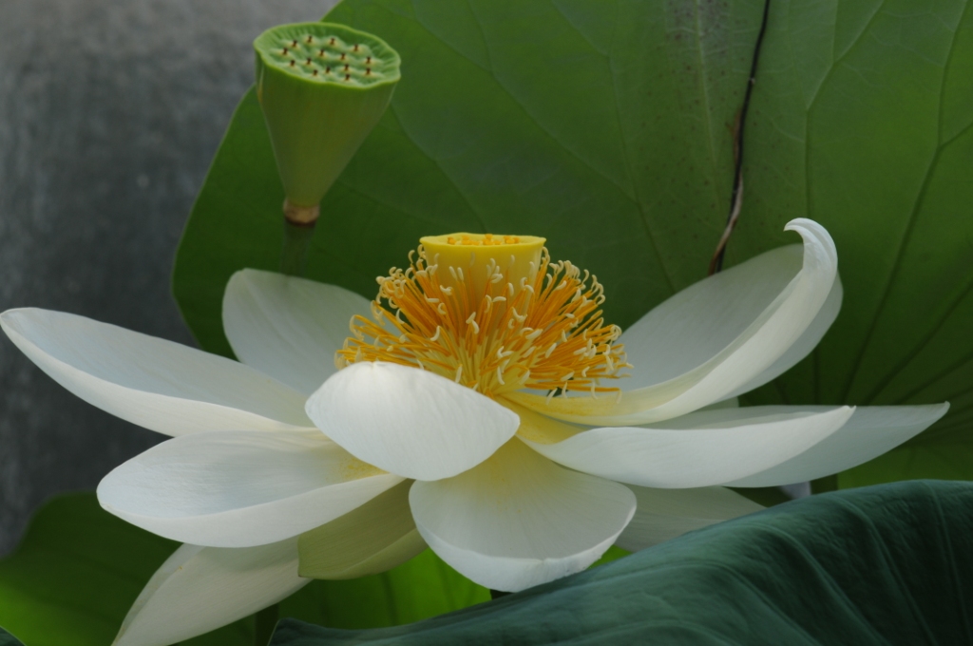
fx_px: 4251
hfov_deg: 13.1
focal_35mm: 158
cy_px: 323
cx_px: 486
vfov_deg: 8.7
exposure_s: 1/160
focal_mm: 105
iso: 200
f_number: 13
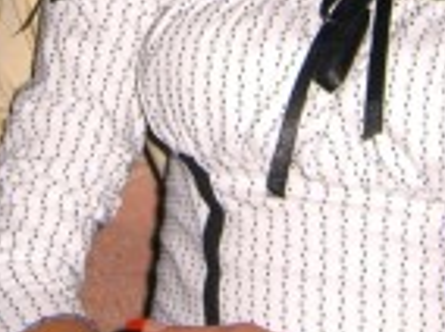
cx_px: 163
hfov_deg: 12.3
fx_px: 2066
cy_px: -235
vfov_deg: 8.9
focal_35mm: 161
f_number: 2.8
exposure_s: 1/60
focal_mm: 7.9
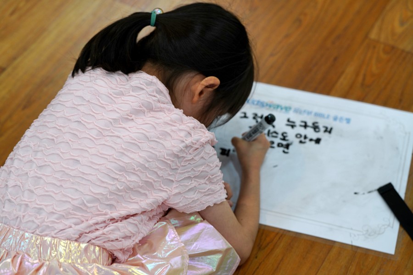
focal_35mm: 70
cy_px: 138
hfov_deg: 28.8
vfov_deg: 19.5
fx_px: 803
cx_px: 206
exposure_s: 1/160
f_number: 4
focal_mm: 70
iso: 500
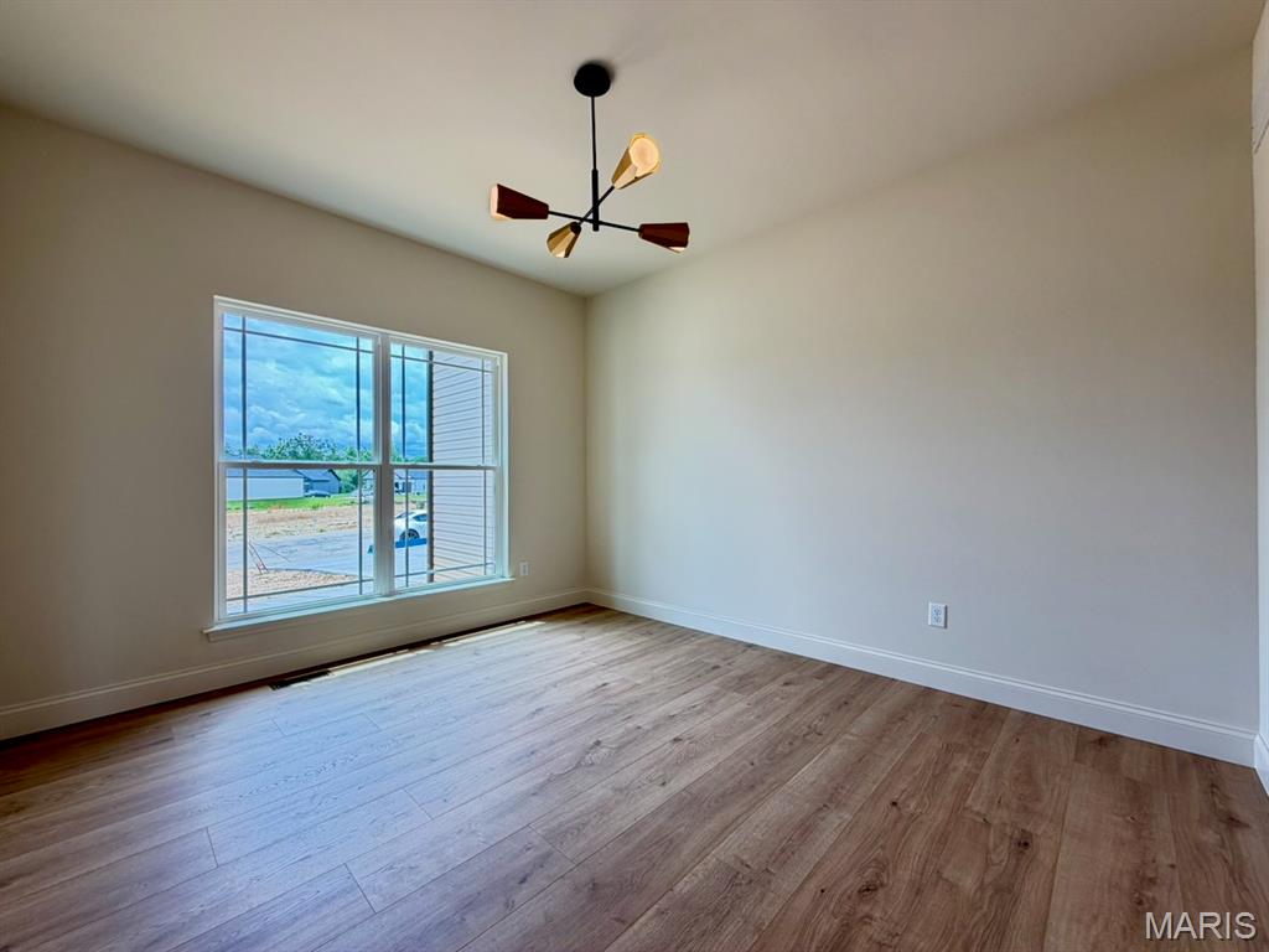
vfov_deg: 85.7
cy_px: 476
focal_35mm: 14
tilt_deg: -0.4
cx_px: 634
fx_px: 513
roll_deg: +0.1
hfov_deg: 102.1
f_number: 2.2
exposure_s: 1/120
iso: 80
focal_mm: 2.22
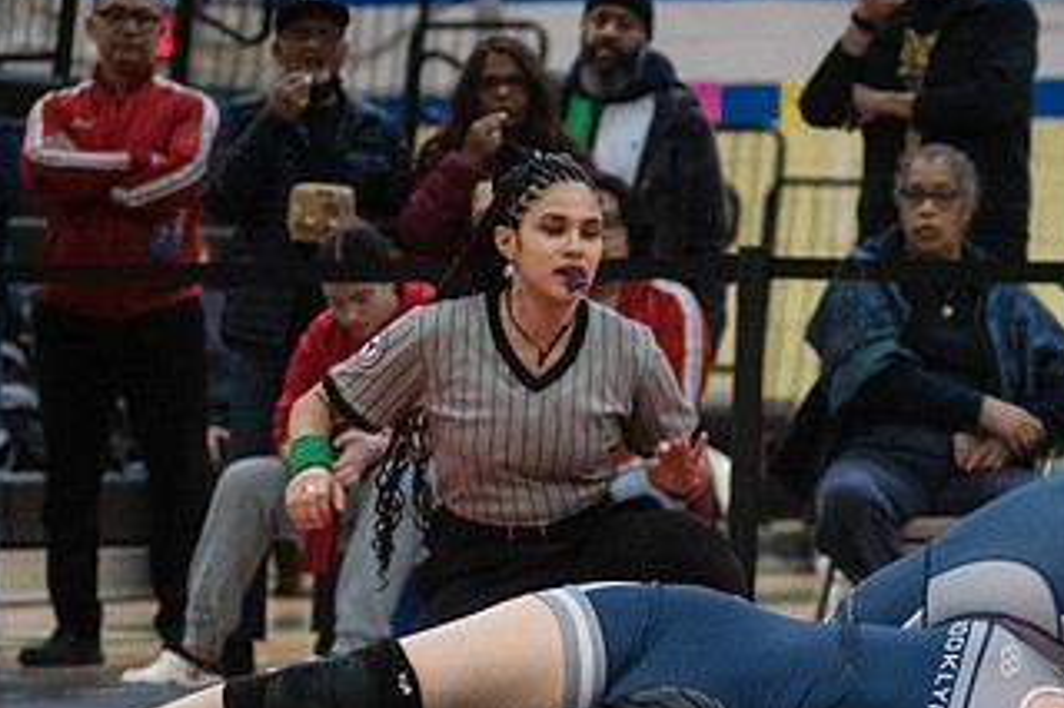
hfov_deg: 10.2
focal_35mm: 201
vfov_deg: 6.8
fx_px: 5937
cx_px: 917
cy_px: 729
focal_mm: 80
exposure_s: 1/500
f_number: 3.5
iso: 8000
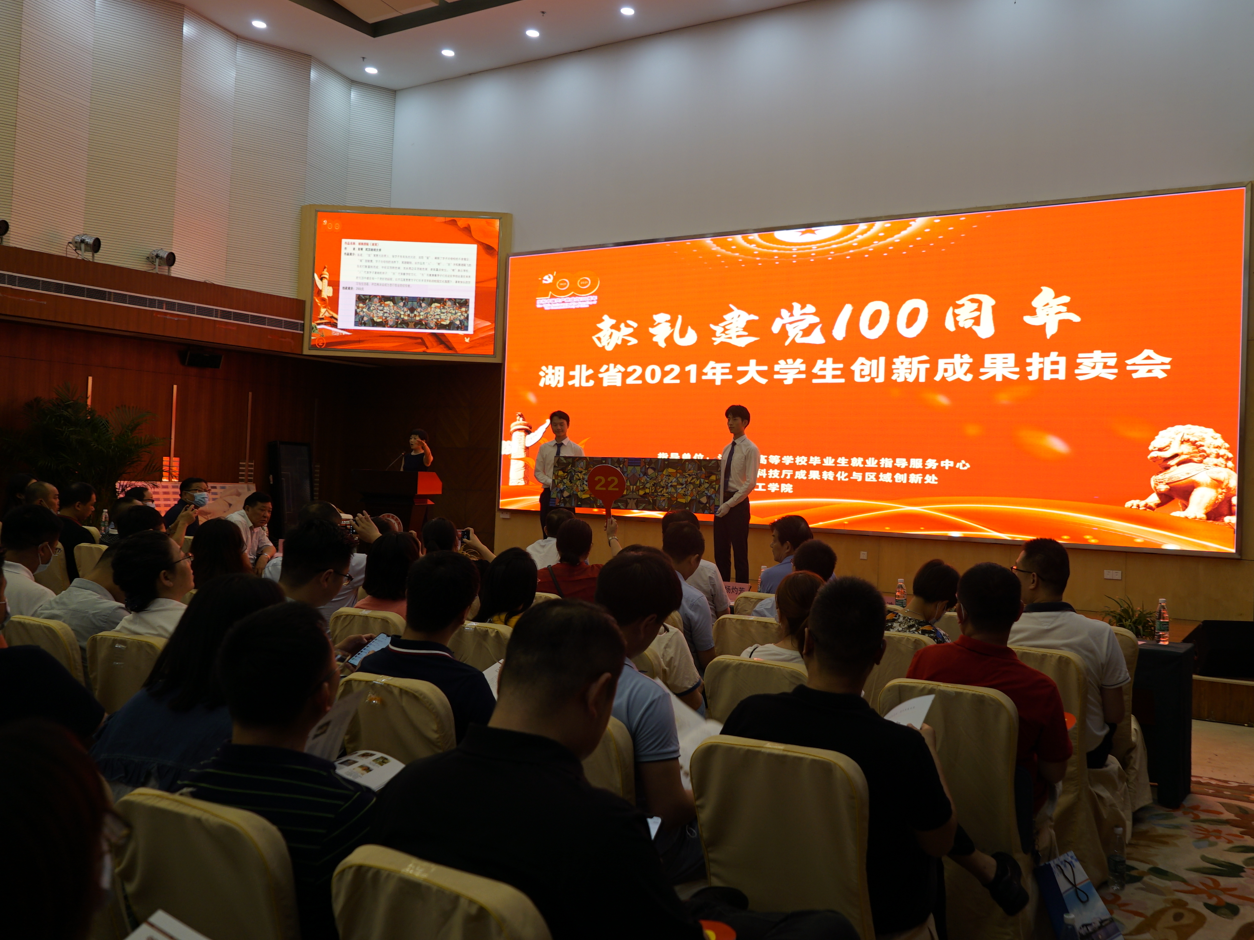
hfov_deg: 59.2
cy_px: 468
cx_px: 781
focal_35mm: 30
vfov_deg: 46.8
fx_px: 1087
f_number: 4
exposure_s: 1/60
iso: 320
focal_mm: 24
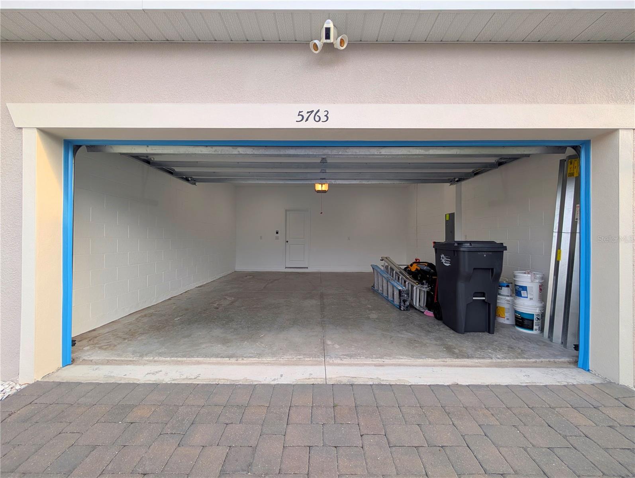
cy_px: 239
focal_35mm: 12
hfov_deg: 110.5
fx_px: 220
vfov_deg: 94.6
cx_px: 318
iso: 69
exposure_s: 1/126
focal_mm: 2.02
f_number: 1.7
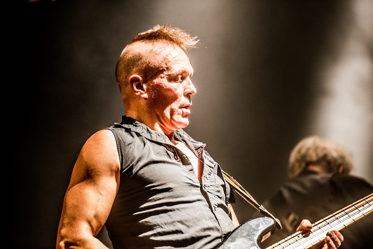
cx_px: 186
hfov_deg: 10.3
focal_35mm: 200
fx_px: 2073
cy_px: 124
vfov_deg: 6.9
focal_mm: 200
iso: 2500
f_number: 2.8
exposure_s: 1/100
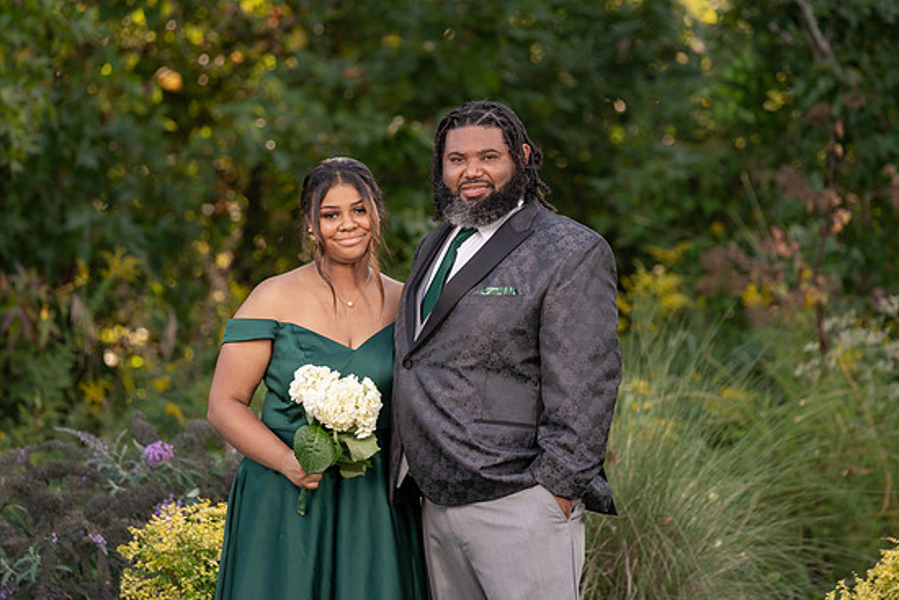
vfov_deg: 6.2
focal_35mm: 222
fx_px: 5545
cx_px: 471
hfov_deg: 9.3
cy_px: 288
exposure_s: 1/200
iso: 100
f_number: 4
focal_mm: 198
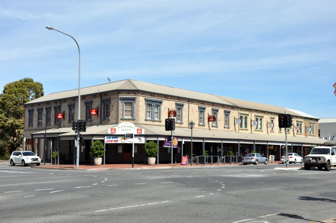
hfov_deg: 37.9
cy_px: 112
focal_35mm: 52
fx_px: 489
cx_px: 168
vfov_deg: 25.7
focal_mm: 35
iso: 200
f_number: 14
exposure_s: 1/200
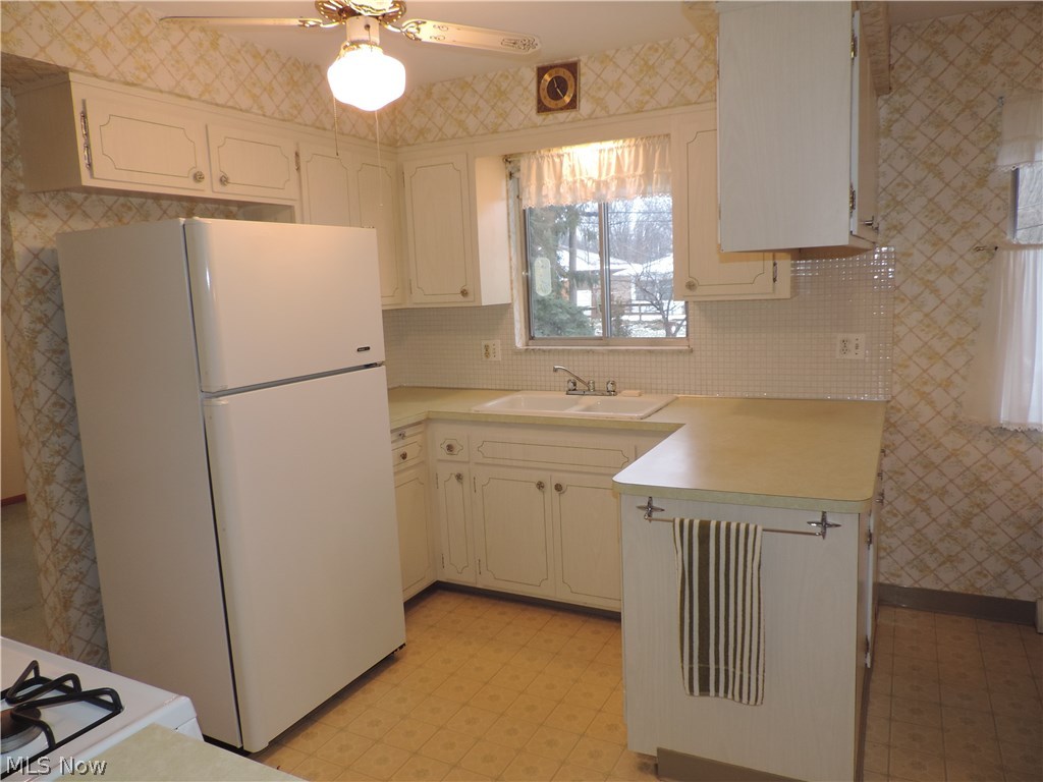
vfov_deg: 56.8
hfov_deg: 71.6
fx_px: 723
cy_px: 391
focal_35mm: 24
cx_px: 522
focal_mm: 4.3
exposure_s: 1/40
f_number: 3
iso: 180
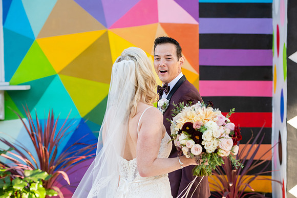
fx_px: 825
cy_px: 99
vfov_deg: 13.7
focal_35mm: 100
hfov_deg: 20.4
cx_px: 148
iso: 800
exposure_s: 1/640
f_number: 5
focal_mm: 100
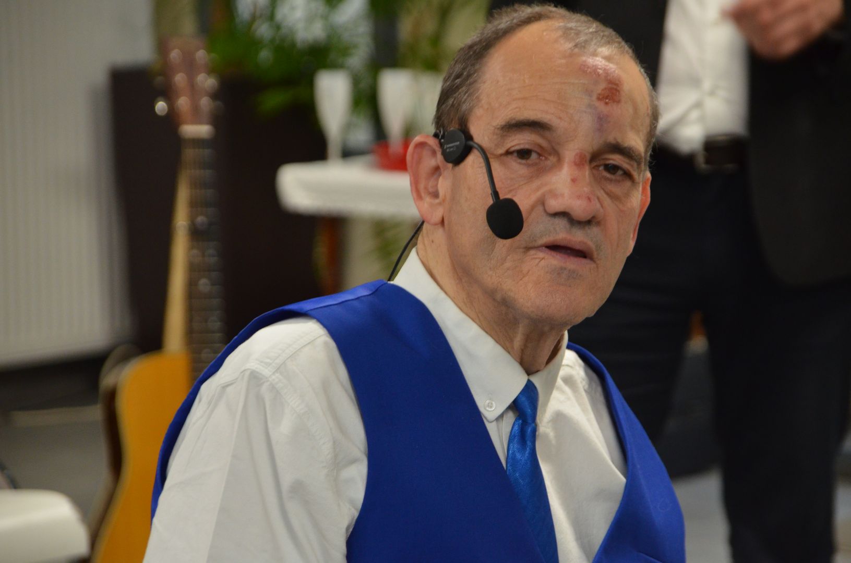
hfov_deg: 9.5
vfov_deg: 6.3
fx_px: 5130
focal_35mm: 218
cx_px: 426
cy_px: 282
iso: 1600
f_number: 5.6
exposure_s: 1/50
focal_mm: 145
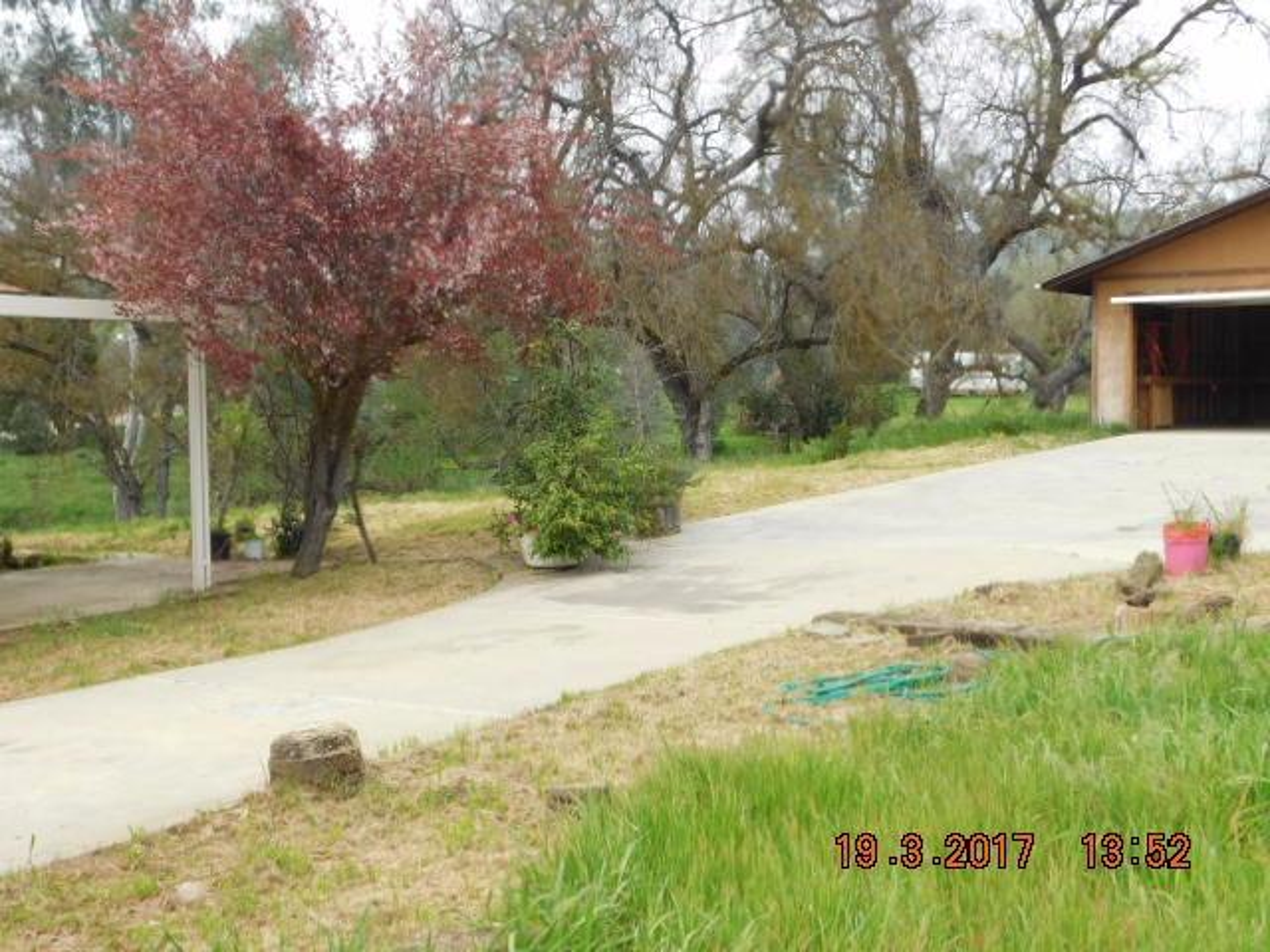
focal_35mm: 40
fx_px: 1468
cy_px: 476
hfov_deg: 46.8
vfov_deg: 36.0
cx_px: 635
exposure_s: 1/500
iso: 125
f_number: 3.6
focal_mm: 7.1
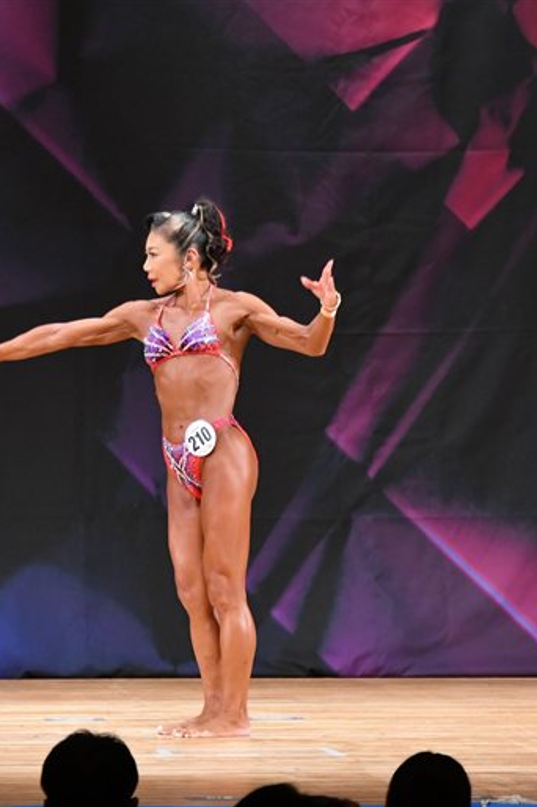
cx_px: 318
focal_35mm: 362
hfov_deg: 3.8
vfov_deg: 5.7
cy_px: 404
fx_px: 8110
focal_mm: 160
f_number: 5.6
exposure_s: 1/400
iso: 3600
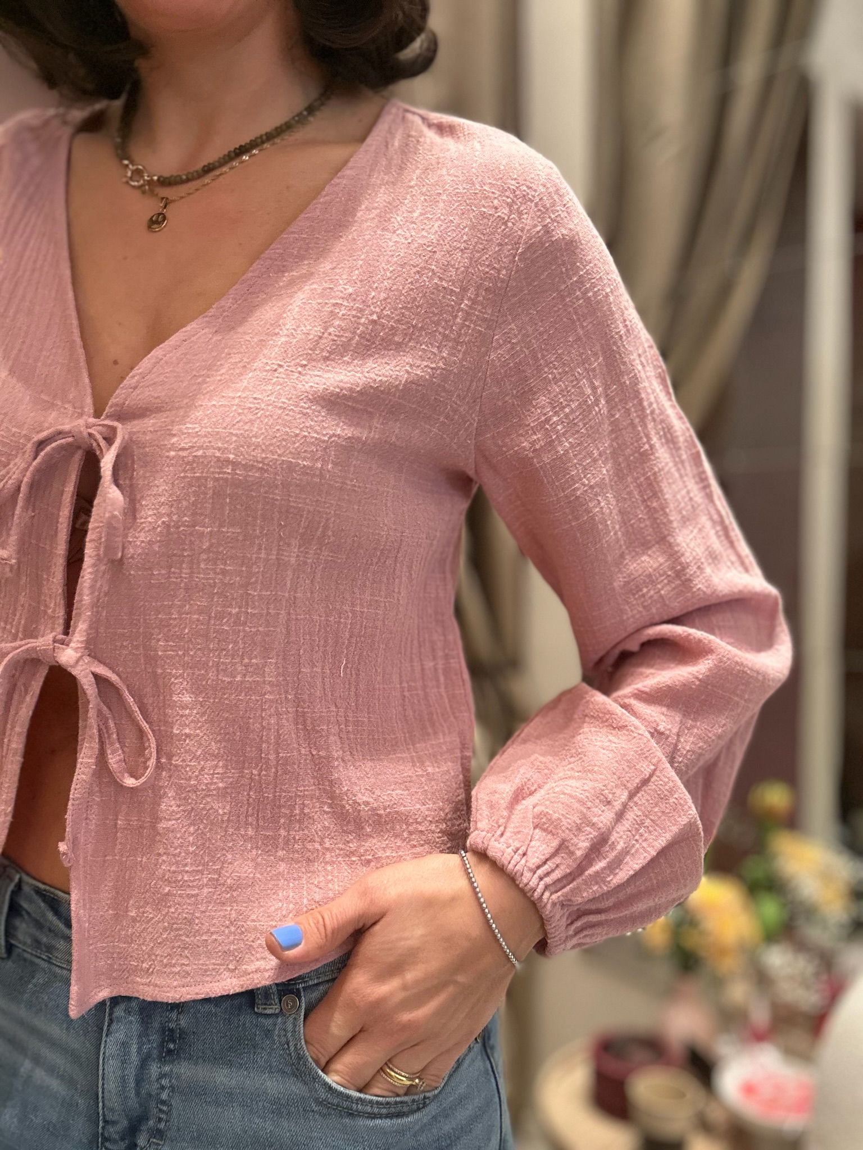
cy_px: 575
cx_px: 432
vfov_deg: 60.0
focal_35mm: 30
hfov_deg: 46.8
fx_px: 997
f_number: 1.9
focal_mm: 2.69
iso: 160
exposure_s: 1/50
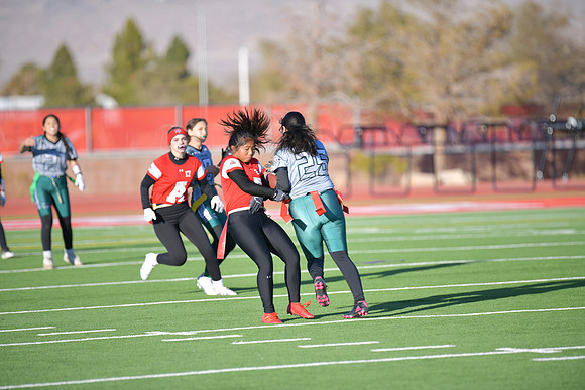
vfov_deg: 4.6
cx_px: 292
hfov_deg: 6.9
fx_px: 4876
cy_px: 195
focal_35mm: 300
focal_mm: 300
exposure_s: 1/800
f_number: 2.8
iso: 64
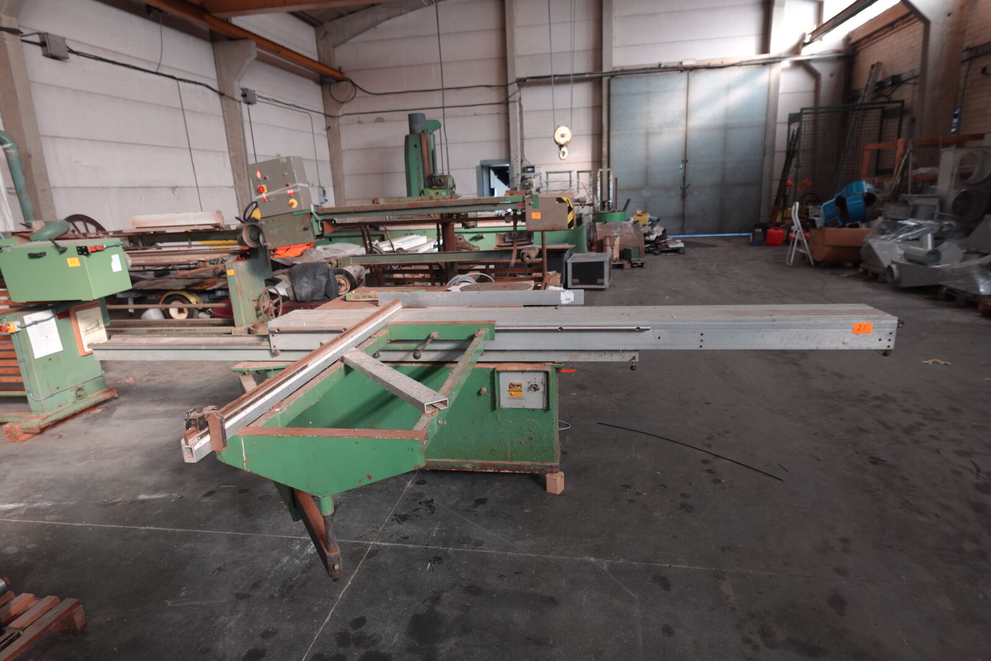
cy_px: 330
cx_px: 496
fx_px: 551
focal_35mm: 20
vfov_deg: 61.9
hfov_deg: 84.0
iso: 125
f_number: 2
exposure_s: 1/80
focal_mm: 7.6
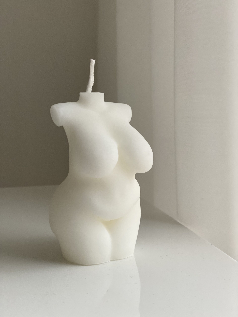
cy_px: 158
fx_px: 477
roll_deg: +0.0
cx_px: 119
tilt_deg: -7.1
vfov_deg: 36.8
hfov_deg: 28.0
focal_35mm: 52
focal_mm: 6
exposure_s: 1/120
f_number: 2
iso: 250
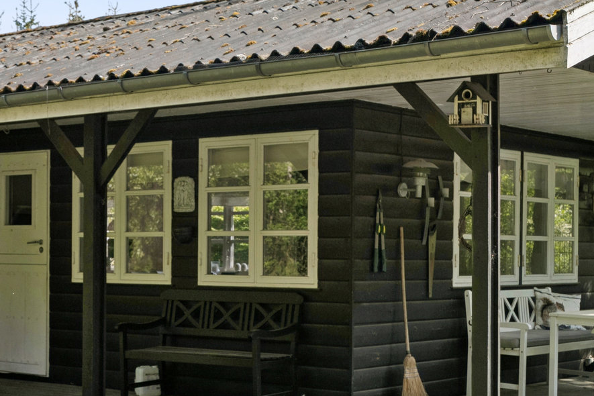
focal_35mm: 78
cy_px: 295
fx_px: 1287
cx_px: 223
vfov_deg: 17.4
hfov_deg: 25.9
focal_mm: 23
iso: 125
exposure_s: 1/800
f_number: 4.5
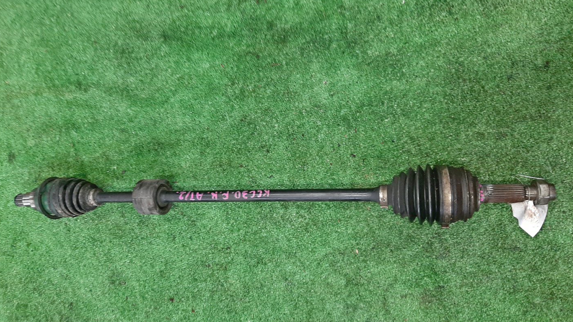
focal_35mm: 29
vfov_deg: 40.2
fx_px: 441
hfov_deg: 66.1
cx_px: 281
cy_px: 164
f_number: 1.7
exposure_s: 1/50
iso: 199
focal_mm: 3.93
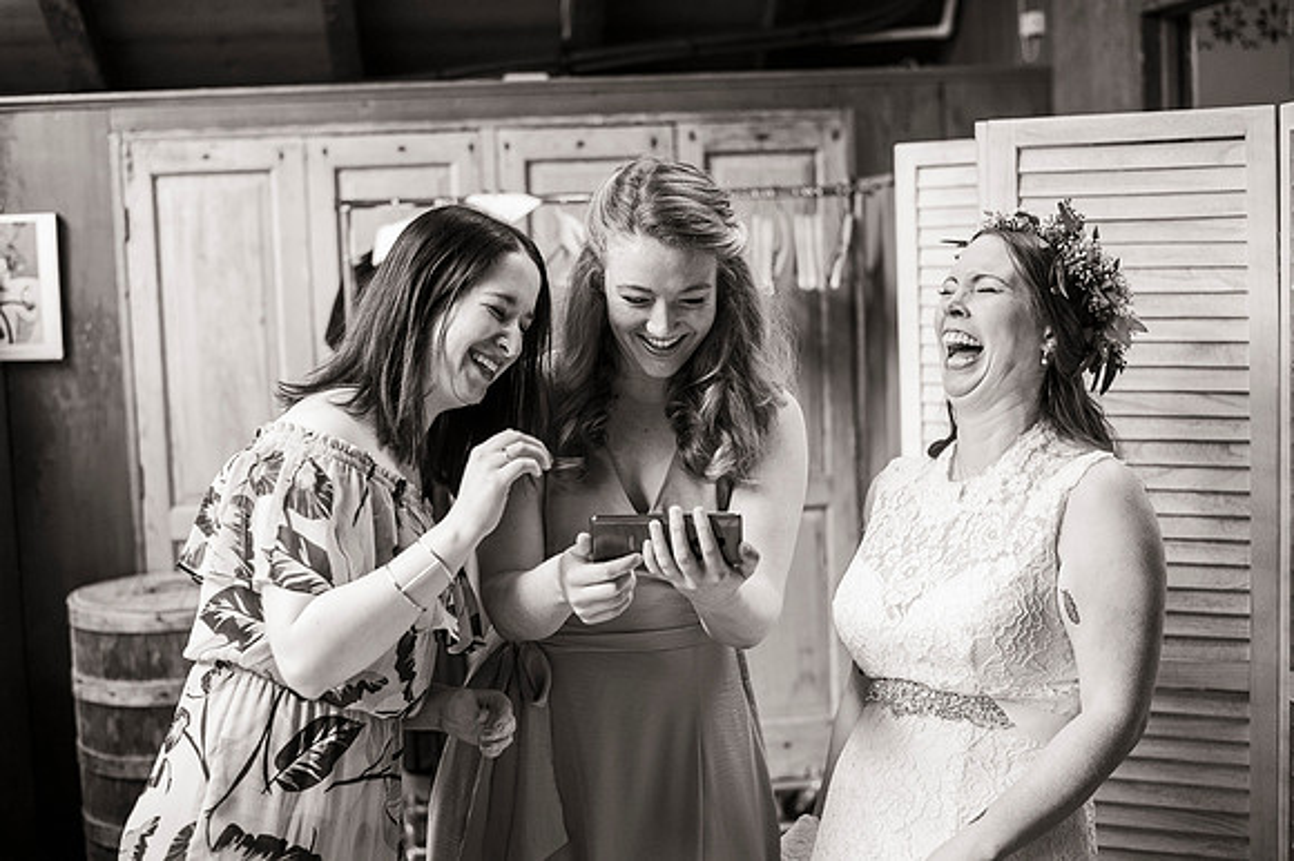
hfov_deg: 39.6
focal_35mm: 50
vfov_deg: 27.0
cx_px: 647
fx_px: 1796
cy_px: 430
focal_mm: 50
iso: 1600
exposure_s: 1/250
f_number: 2.8
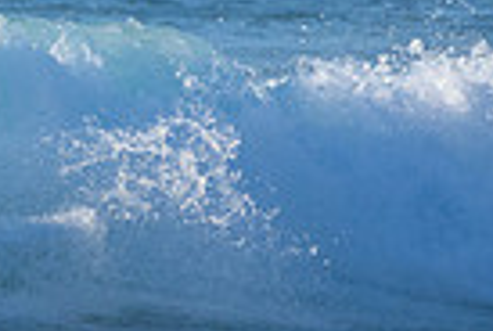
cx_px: -417
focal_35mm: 3170
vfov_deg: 0.4
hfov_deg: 0.6
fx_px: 43506
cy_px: -2
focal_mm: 500
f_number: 5.6
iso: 360
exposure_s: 1/1250
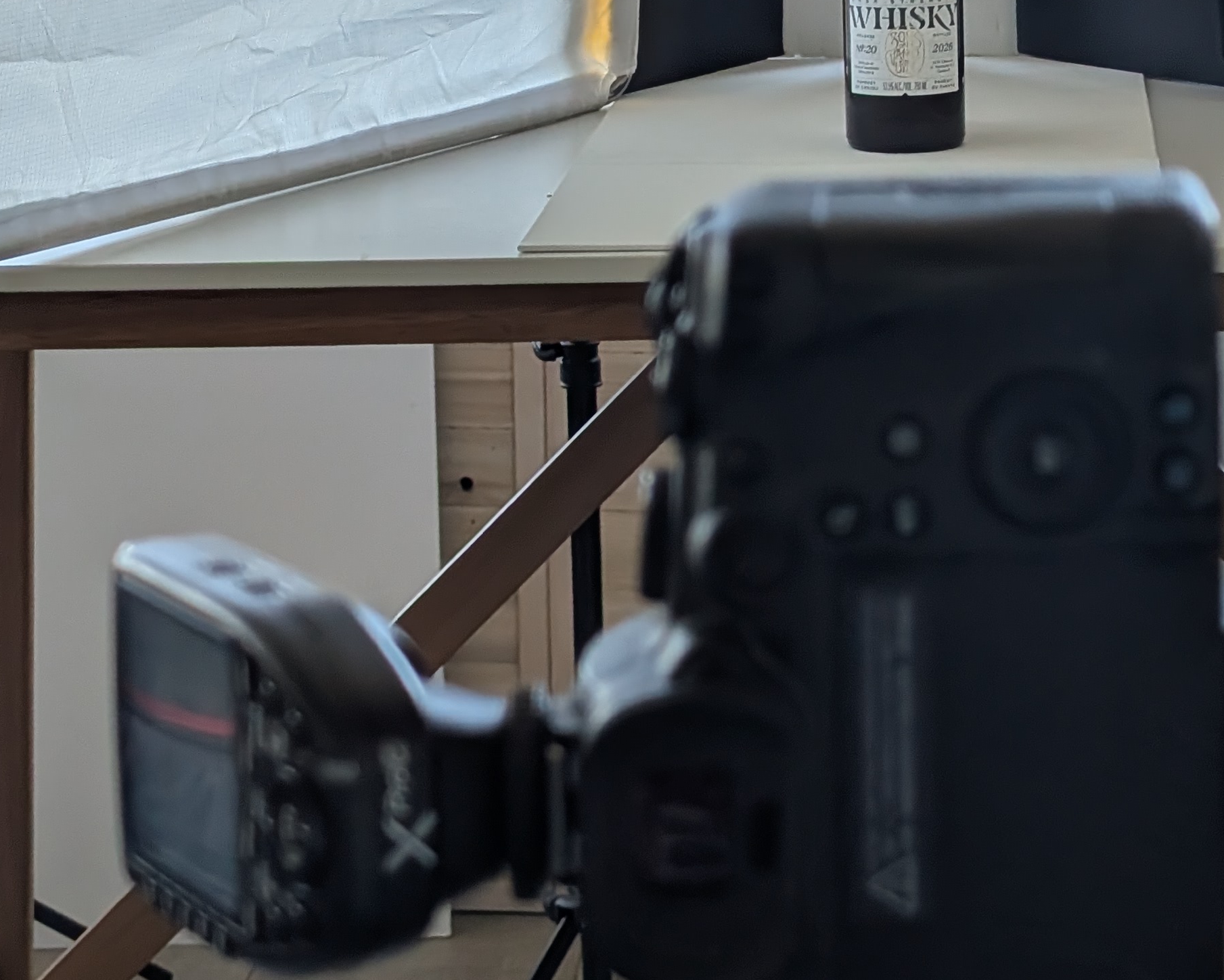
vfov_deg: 14.1
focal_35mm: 108
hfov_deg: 17.7
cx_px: 933
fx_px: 3913
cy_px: 51
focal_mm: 6.9
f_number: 1.68
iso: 58
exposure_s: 1/93.2
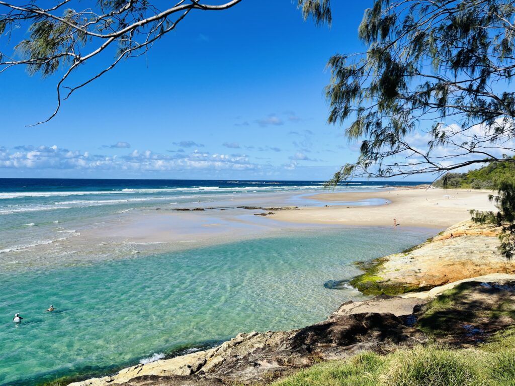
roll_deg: -0.4
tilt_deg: -2.3
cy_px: 193
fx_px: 387
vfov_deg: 53.1
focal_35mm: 26
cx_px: 258
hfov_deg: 67.3
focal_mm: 5.1
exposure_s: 1/5319
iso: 50
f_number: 1.6
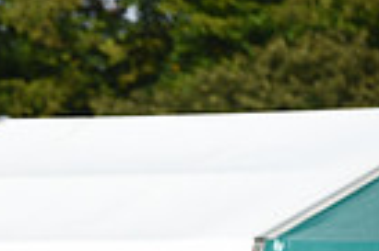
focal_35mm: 739
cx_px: -277
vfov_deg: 1.9
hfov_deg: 2.8
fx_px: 7771
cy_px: 496
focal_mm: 175
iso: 160
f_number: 6.3
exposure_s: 1/1250
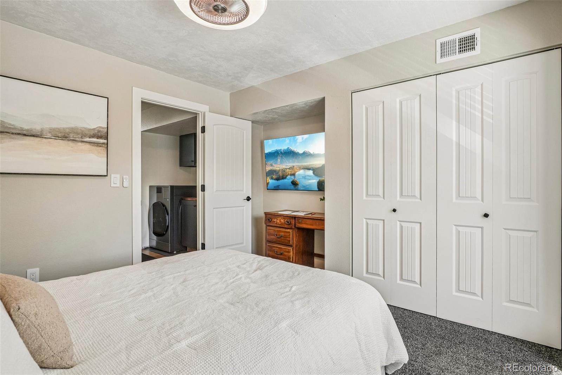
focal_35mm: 16
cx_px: 281
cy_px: 188
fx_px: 258
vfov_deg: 72.0
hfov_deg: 95.0
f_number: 8
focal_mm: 11
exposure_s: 1/30
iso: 250
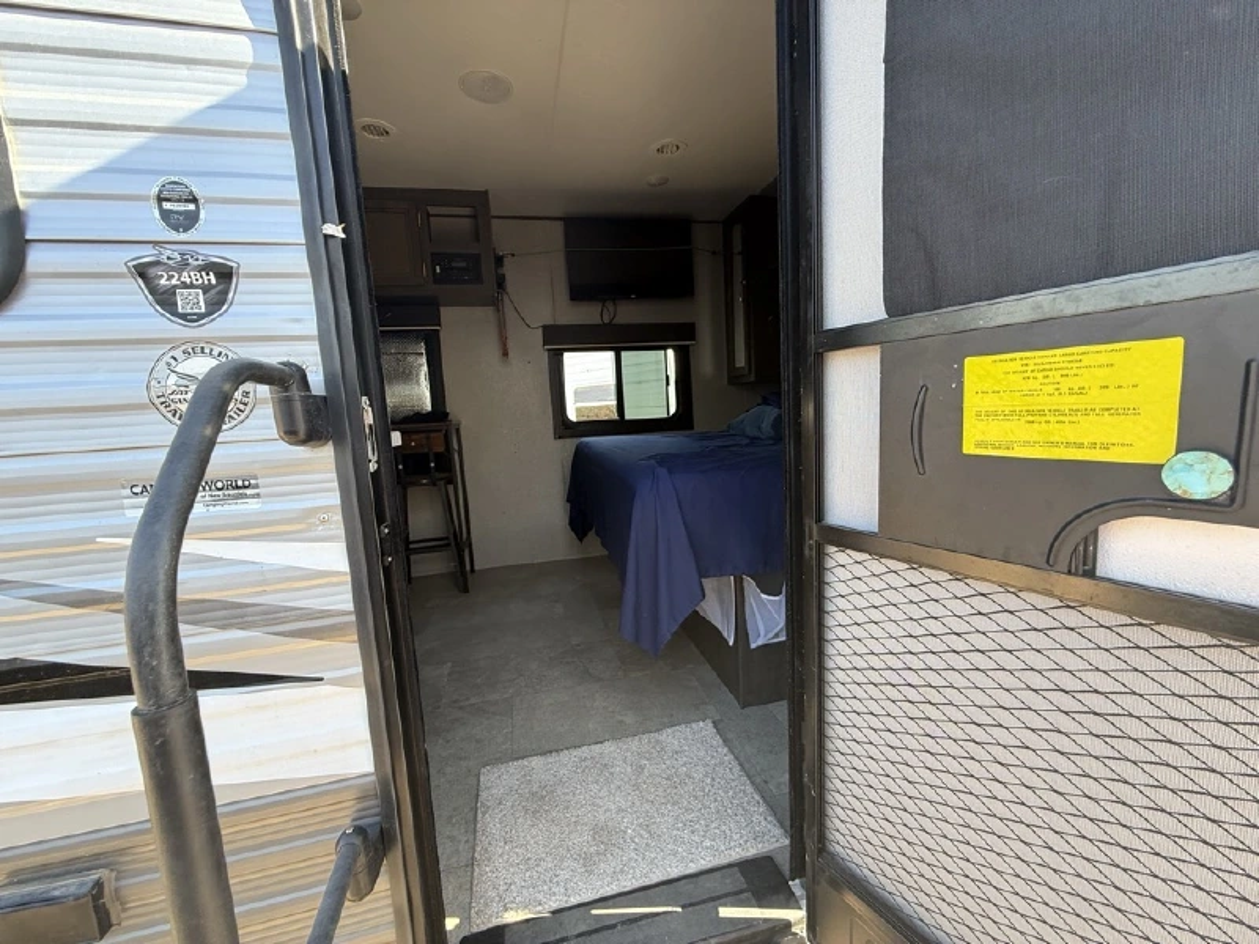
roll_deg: +3.1
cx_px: 630
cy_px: 472
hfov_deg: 102.1
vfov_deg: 85.7
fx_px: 509
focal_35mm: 14
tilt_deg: -7.1
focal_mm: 2.22
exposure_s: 1/99
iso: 125
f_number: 2.2
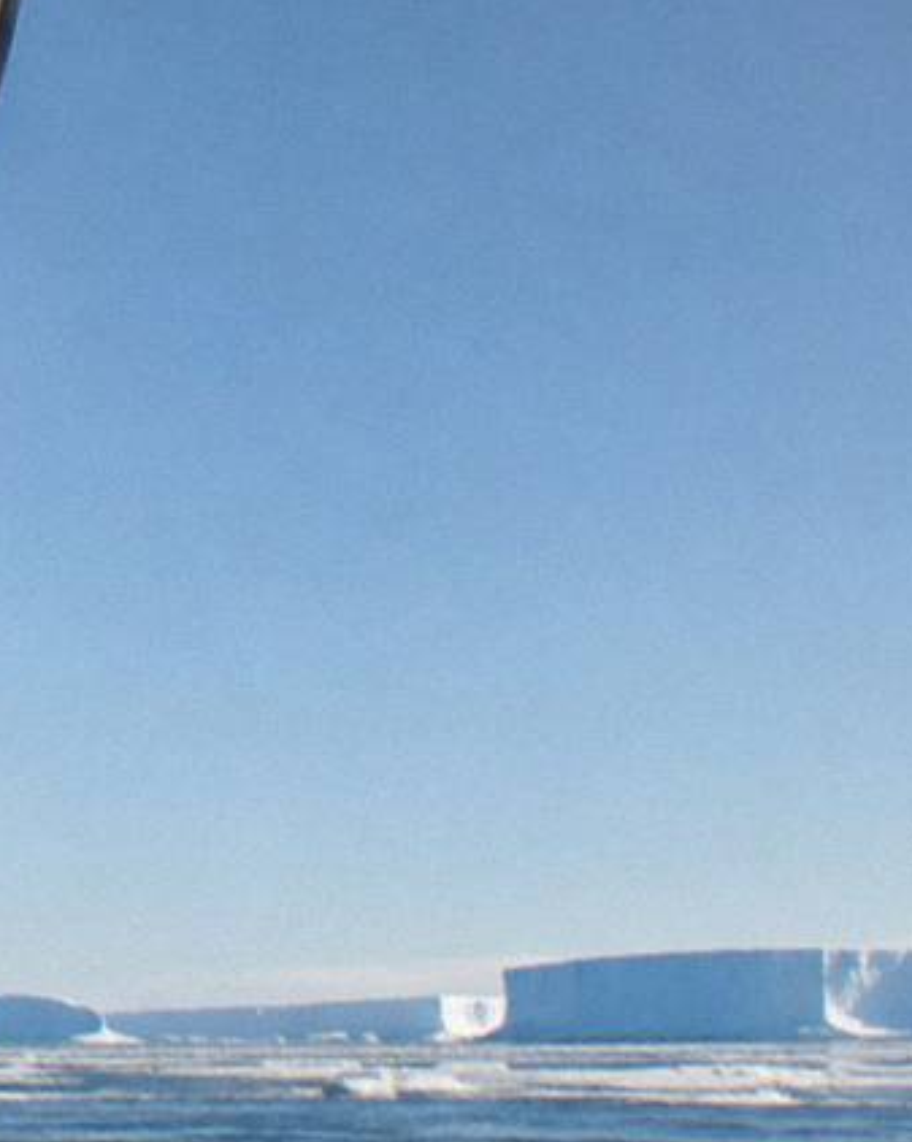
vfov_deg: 21.4
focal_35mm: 89
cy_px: 833
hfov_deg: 16.7
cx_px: -100
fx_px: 3006
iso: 320
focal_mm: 40
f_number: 5.6
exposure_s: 1/800
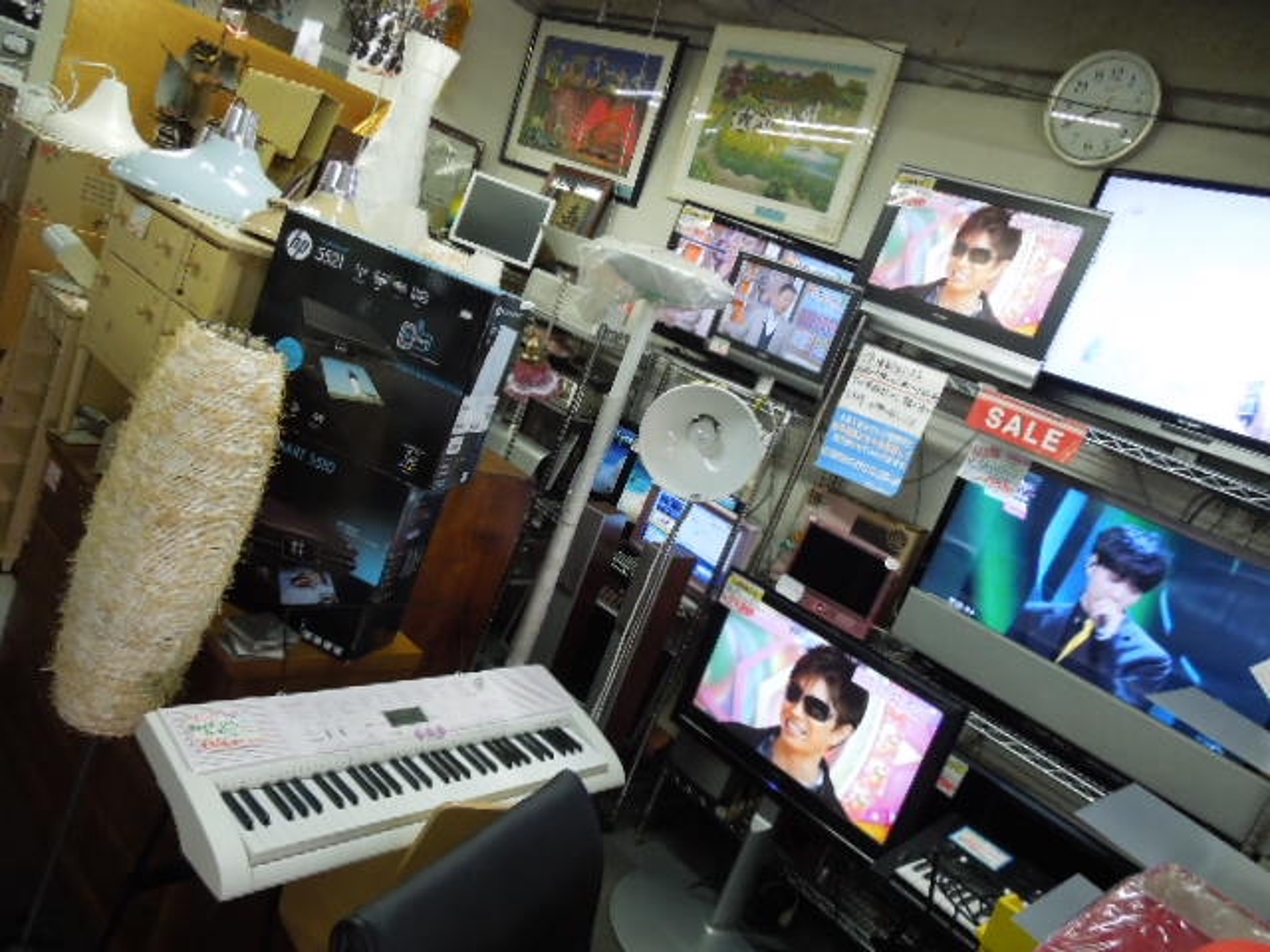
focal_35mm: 25
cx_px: 635
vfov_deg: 54.9
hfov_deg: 69.4
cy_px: 476
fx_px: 917
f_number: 3.3
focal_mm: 4.5
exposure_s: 1/30
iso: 320
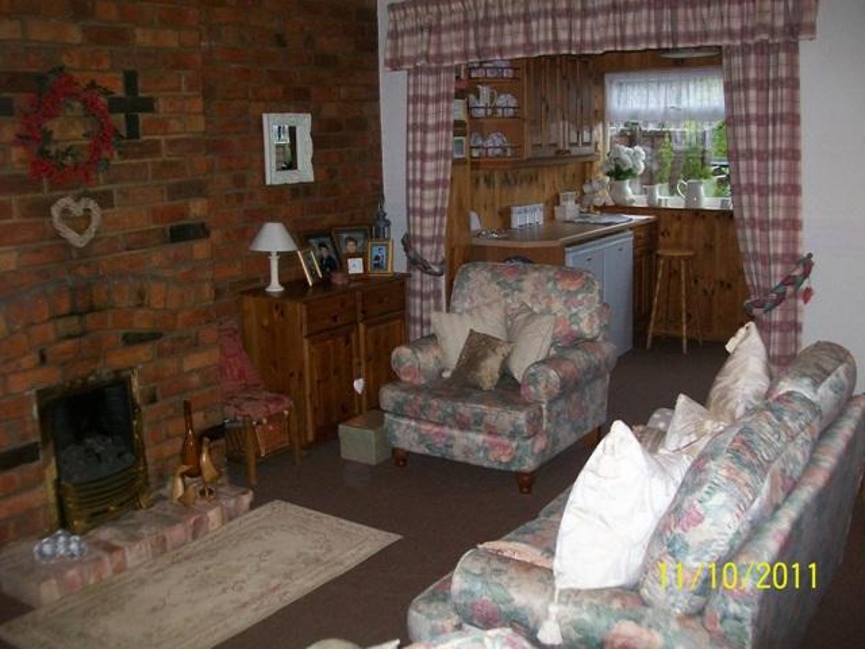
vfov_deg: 39.7
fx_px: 900
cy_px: 324
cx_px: 432
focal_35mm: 36
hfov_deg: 51.4
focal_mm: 6
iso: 160
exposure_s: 1/60
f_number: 2.7
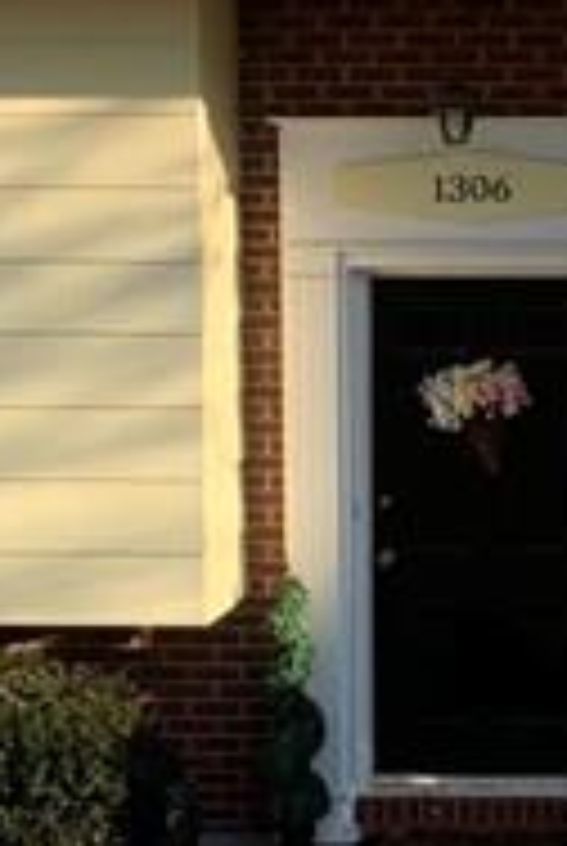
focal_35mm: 147
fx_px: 3460
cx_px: 742
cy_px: 274
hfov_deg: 9.2
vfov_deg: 13.9
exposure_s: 1/620
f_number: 1.8
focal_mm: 4.25
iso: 25
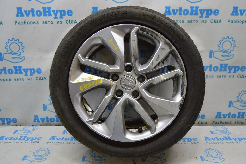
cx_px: 123
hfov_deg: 57.3
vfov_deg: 39.9
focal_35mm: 33
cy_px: 82
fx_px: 225
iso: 450
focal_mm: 22
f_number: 3.8
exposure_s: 1/60
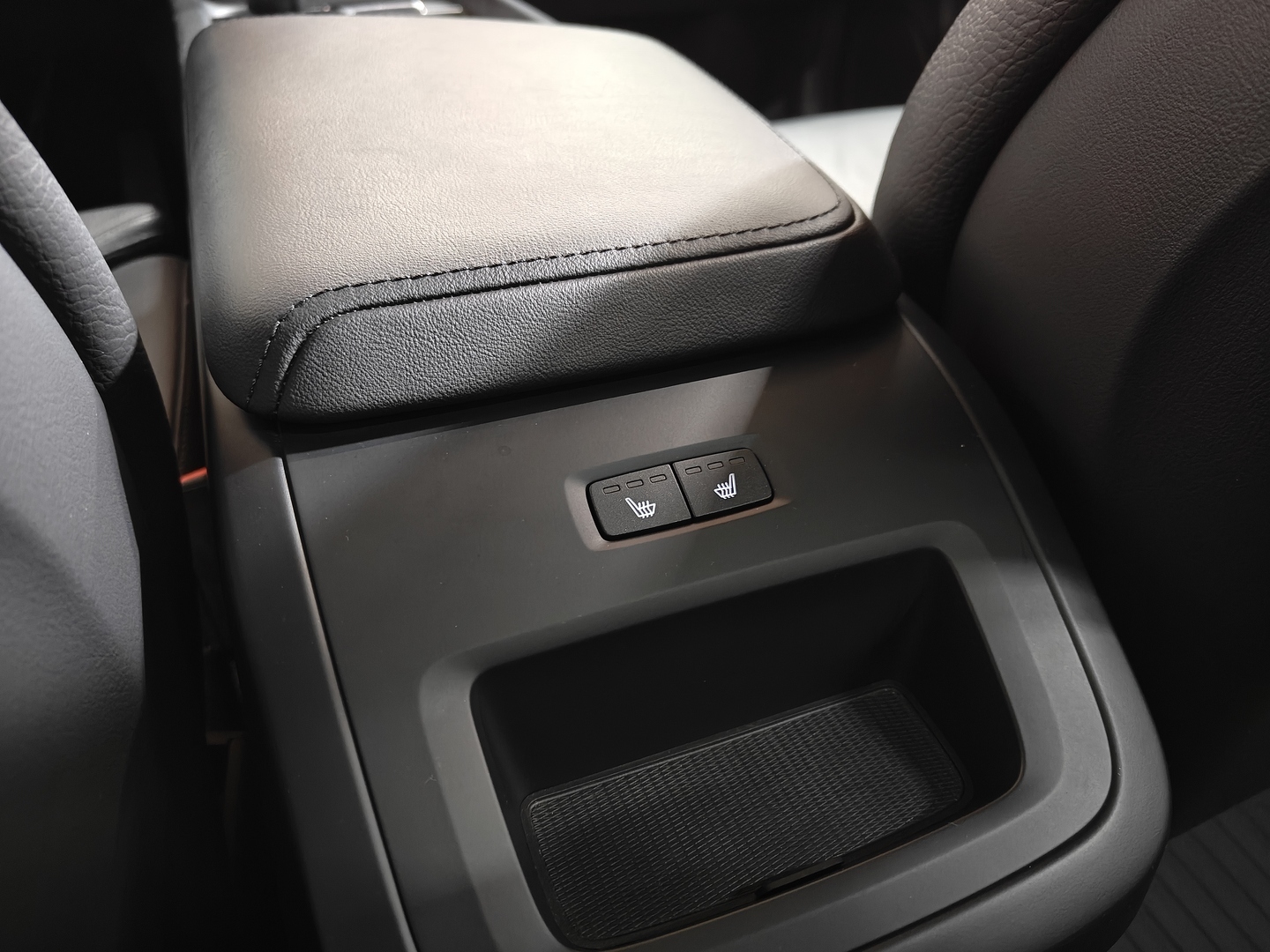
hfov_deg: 71.6
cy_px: 476
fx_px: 881
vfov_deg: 56.8
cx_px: 635
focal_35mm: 24
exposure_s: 1/20
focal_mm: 5.59
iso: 2500
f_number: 1.8
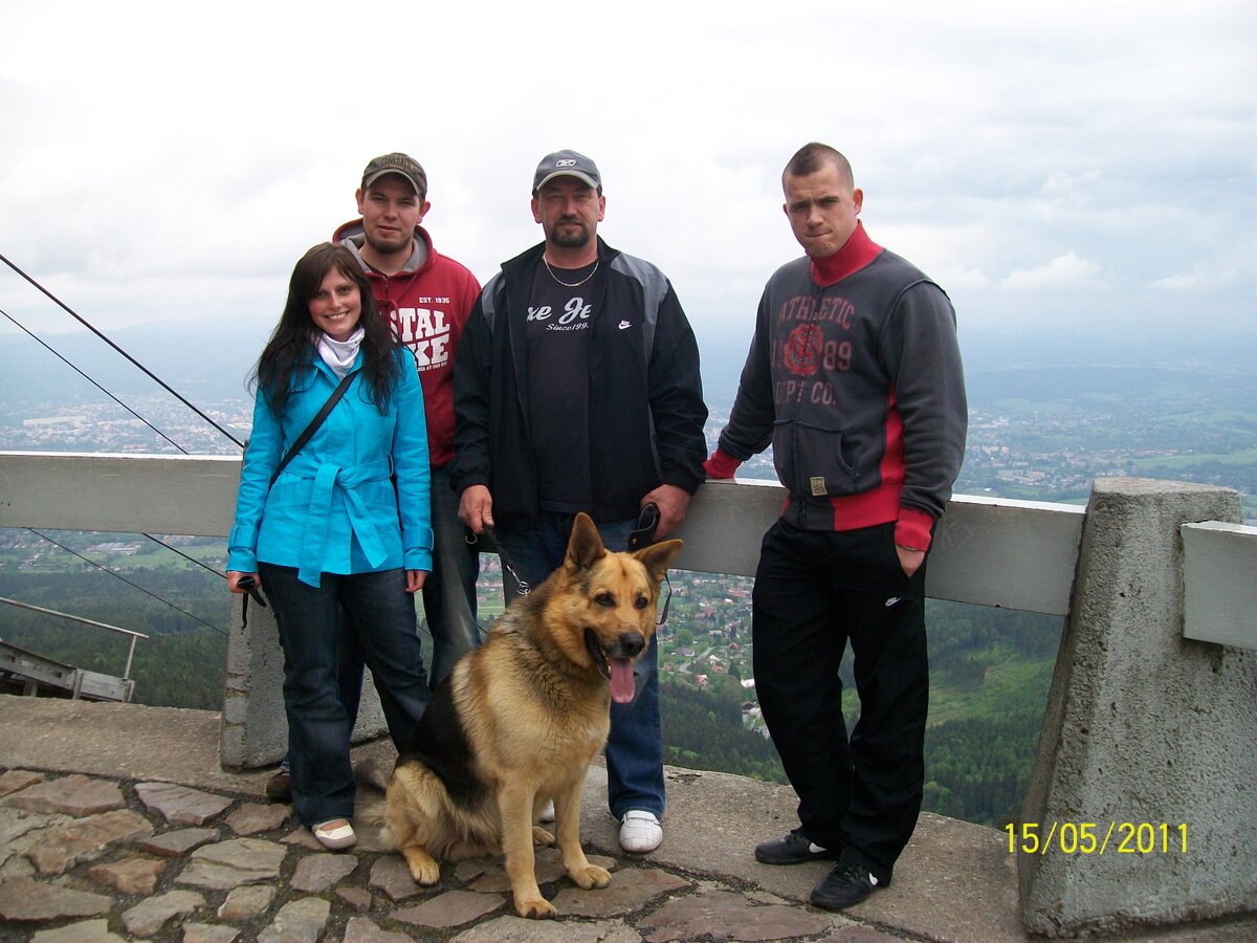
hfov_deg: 54.0
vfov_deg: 41.8
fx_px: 1235
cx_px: 628
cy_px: 472
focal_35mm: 34
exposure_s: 1/640
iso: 64
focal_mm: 6.1
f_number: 2.7
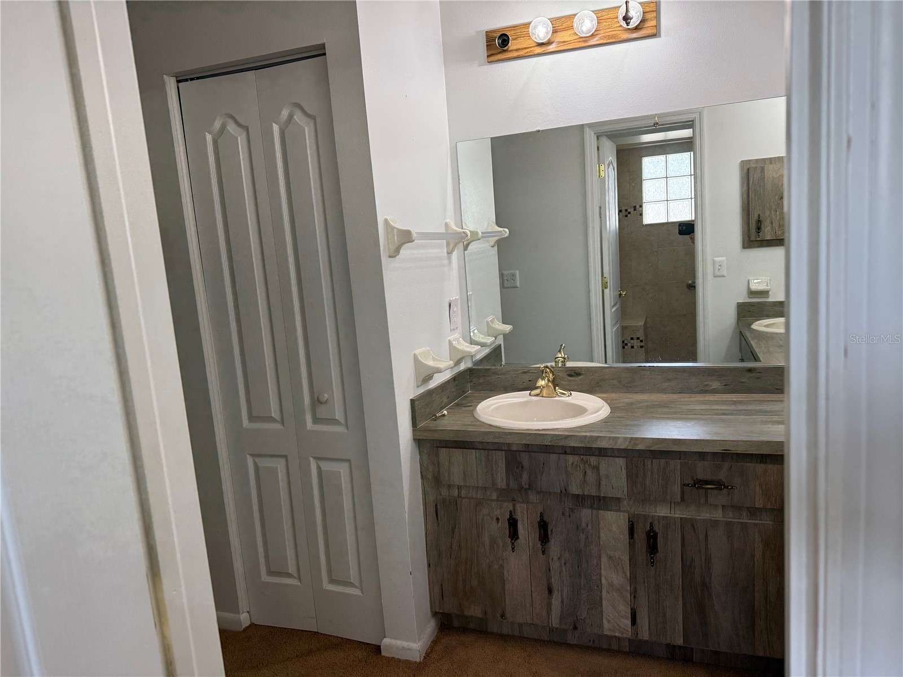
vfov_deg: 56.8
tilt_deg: -5.8
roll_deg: +5.1
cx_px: 452
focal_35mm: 24
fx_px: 626
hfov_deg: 71.6
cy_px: 338
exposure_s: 1/224
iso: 200
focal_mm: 6.76
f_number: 1.78
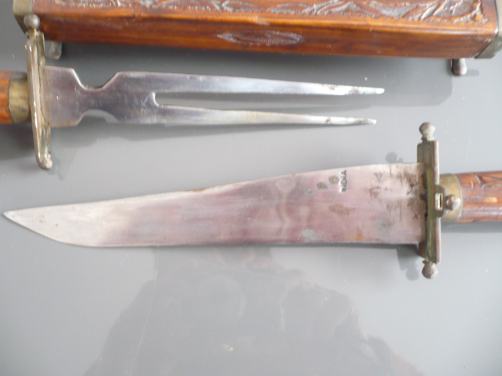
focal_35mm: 35
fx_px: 508
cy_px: 188
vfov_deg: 40.7
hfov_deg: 52.6
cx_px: 251
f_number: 2.8
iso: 200
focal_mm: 5.8
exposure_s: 1/10
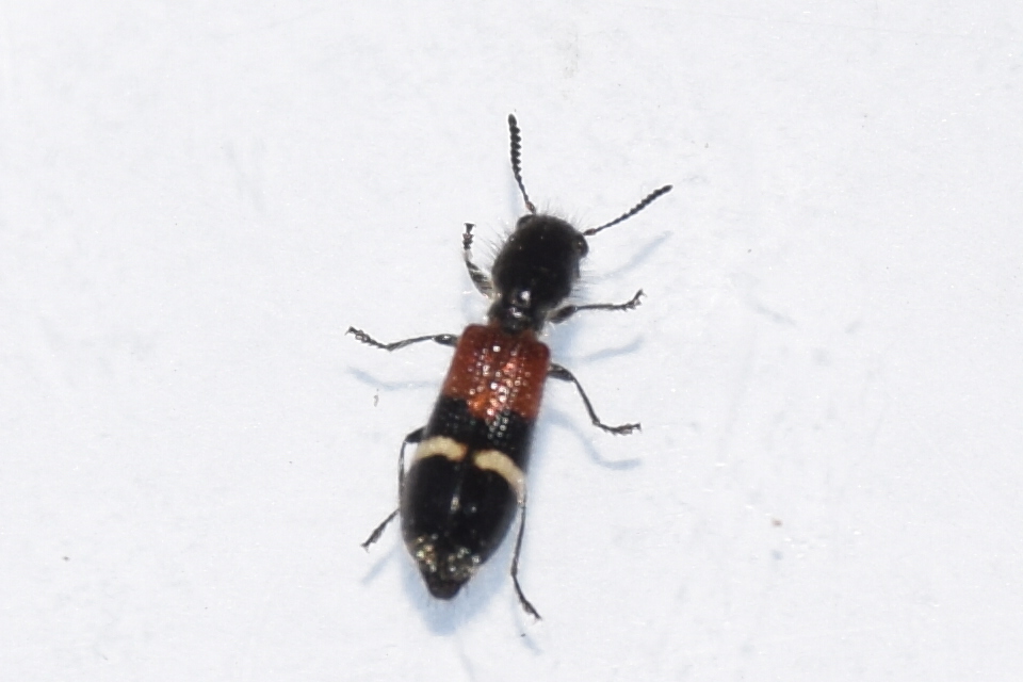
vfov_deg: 6.5
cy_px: 341
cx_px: 512
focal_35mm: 210
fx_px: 5967
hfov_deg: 9.8
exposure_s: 1/160
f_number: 11
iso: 100
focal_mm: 140
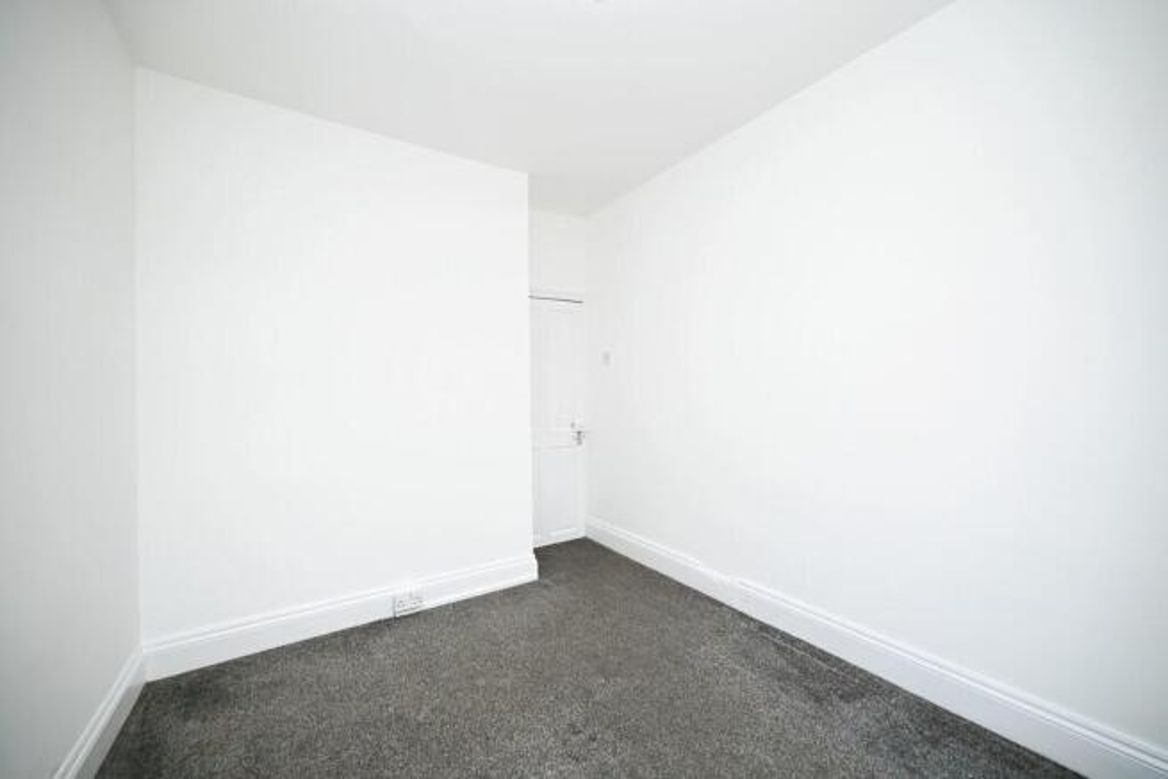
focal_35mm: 14
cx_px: 584
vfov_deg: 81.2
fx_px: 454
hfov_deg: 104.2
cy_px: 390
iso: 500
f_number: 4
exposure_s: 1/60
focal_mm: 14
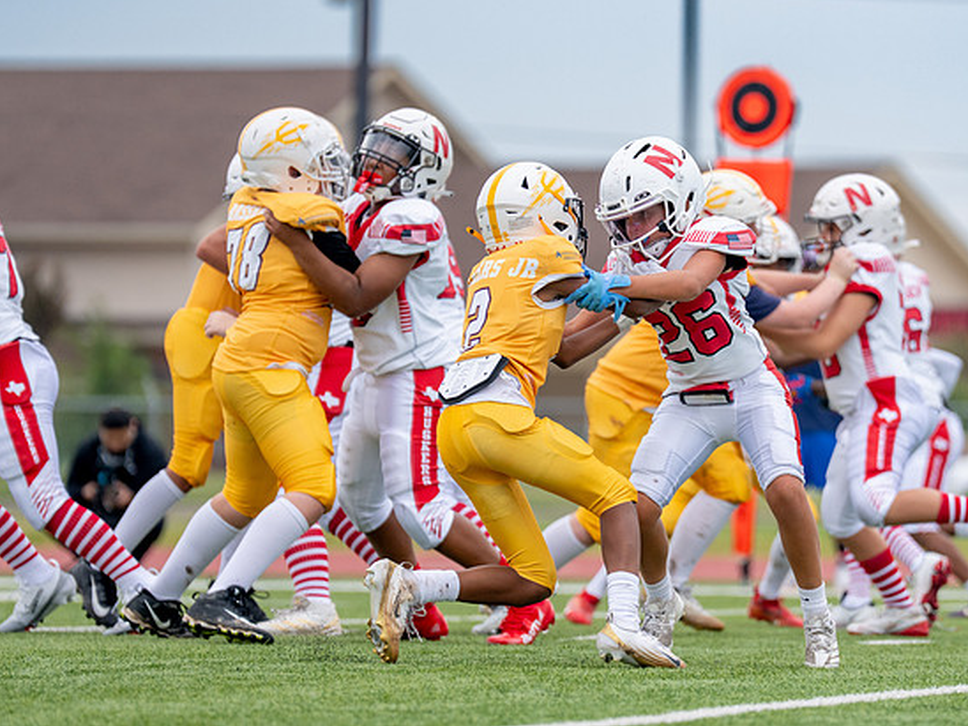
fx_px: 11130
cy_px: 377
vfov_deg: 3.7
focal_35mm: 398
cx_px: 648
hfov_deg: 5.0
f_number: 2.8
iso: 200
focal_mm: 200
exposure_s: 1/2000
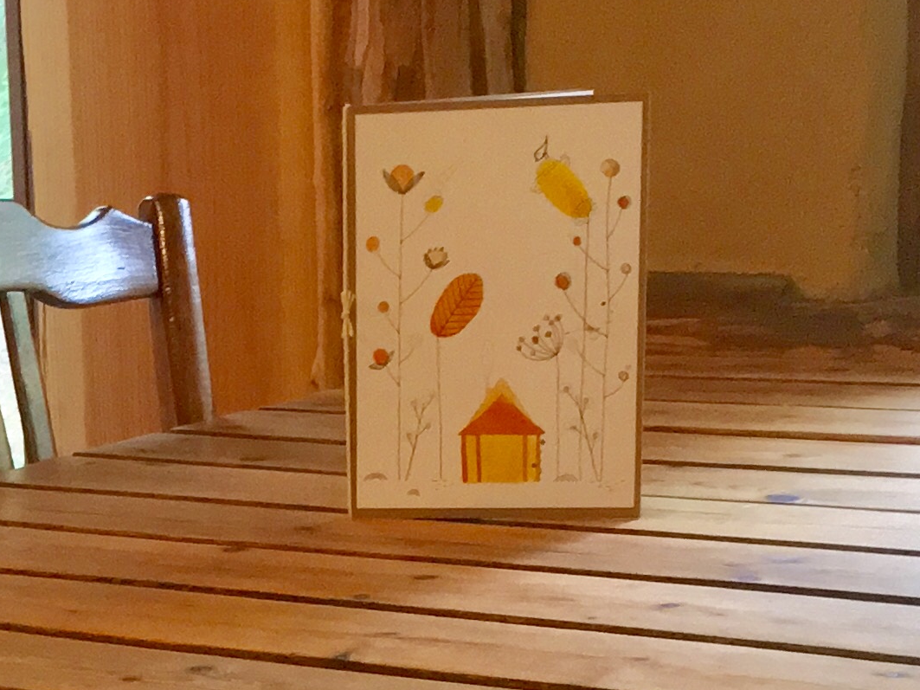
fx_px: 2923
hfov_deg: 17.3
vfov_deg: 13.1
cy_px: 842
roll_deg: +3.4
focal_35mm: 110
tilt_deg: -16.3
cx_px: -91
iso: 200
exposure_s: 1/33
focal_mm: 4.15
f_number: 2.2
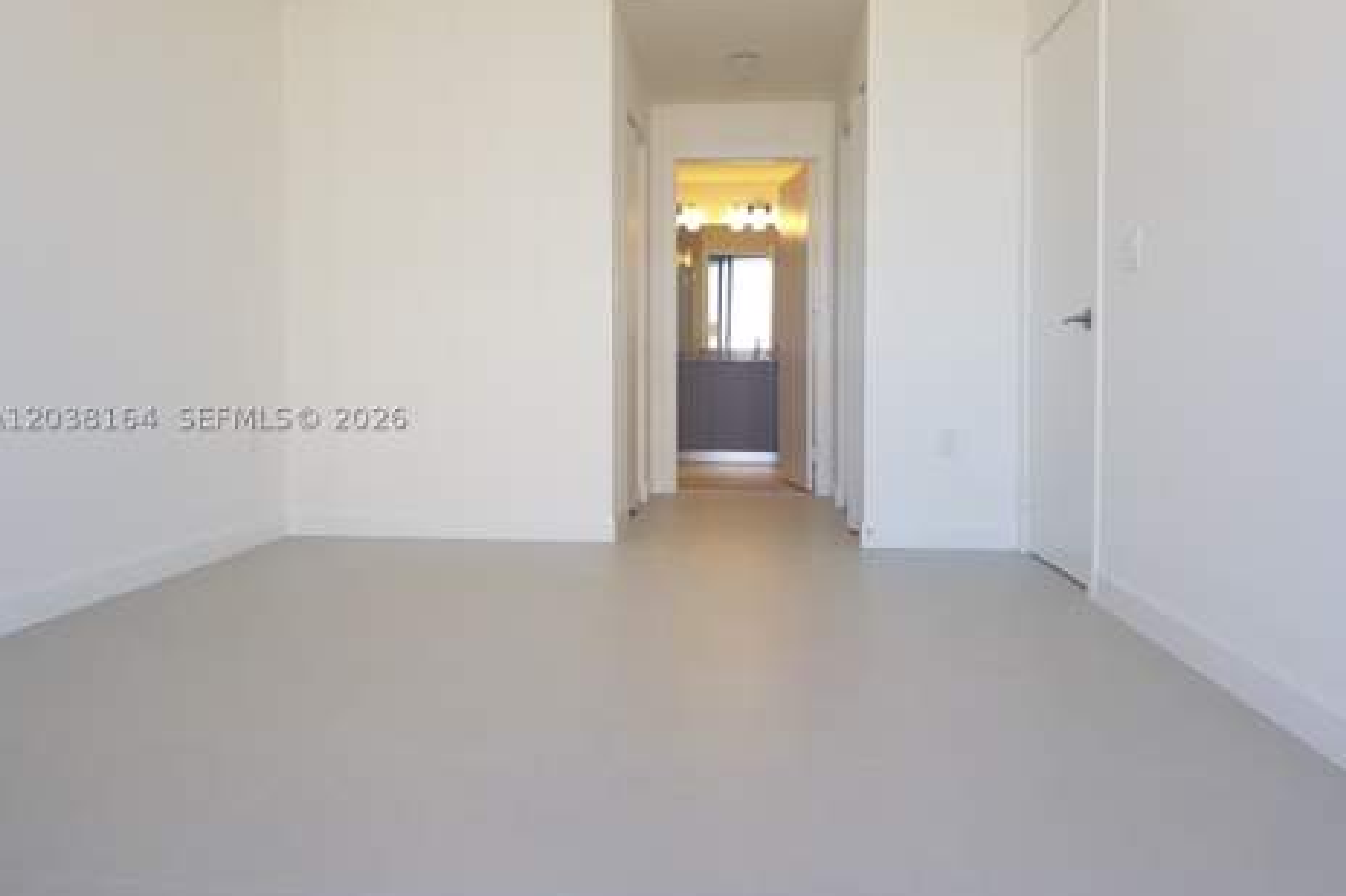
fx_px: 1046
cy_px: 418
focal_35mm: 28
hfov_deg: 65.5
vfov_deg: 46.3
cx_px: 673
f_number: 1.7
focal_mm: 4.2
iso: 50
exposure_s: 1/120
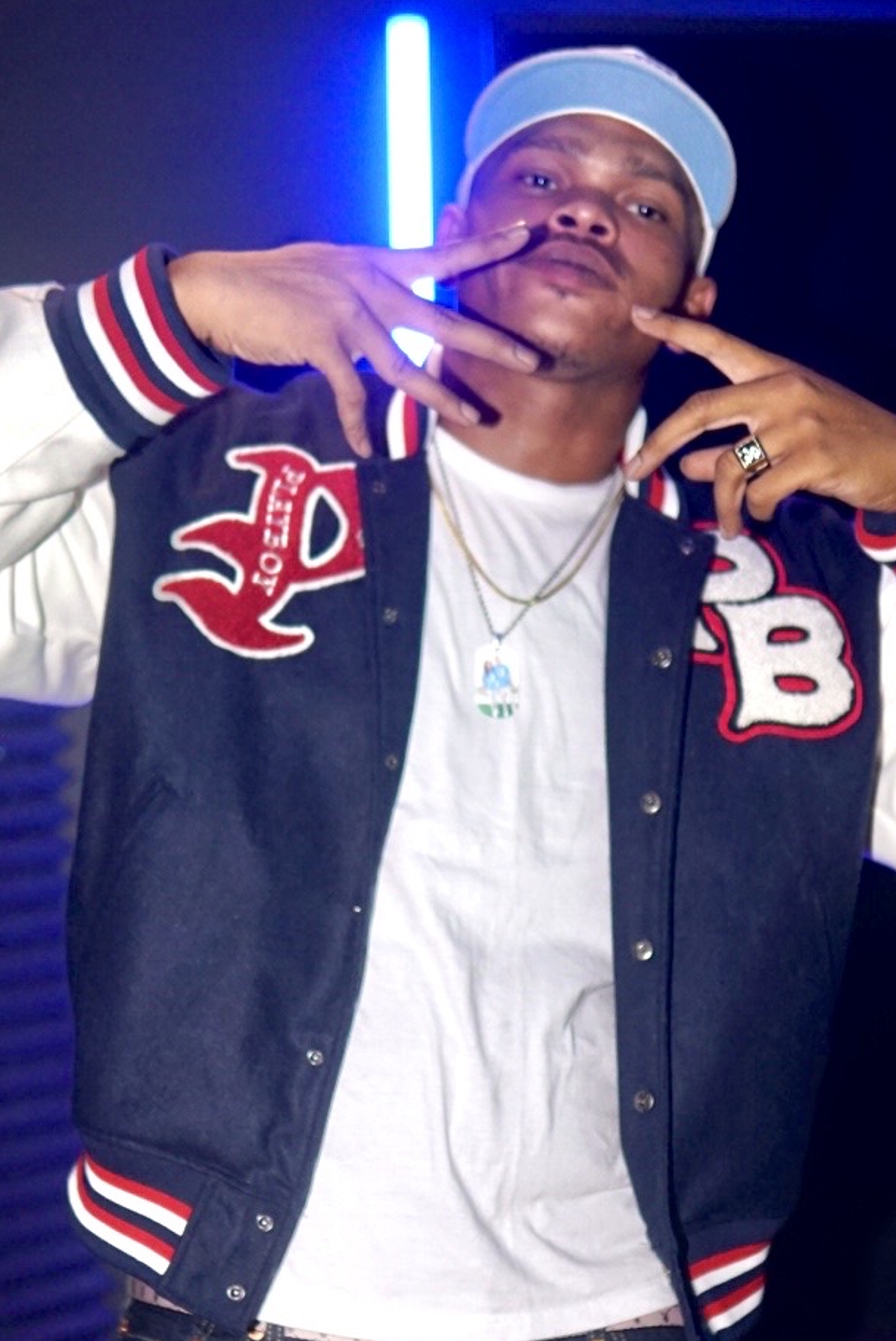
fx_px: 2980
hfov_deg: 17.1
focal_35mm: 80
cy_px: 1019
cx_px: 463
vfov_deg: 25.0
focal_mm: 30
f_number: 1.4
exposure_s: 1/160
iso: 800
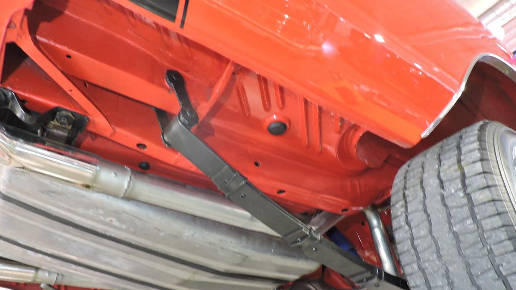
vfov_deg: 42.3
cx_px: 253
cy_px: 192
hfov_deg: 69.9
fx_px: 369
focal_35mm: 27
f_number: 3
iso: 400
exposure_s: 1/10
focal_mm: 4.3
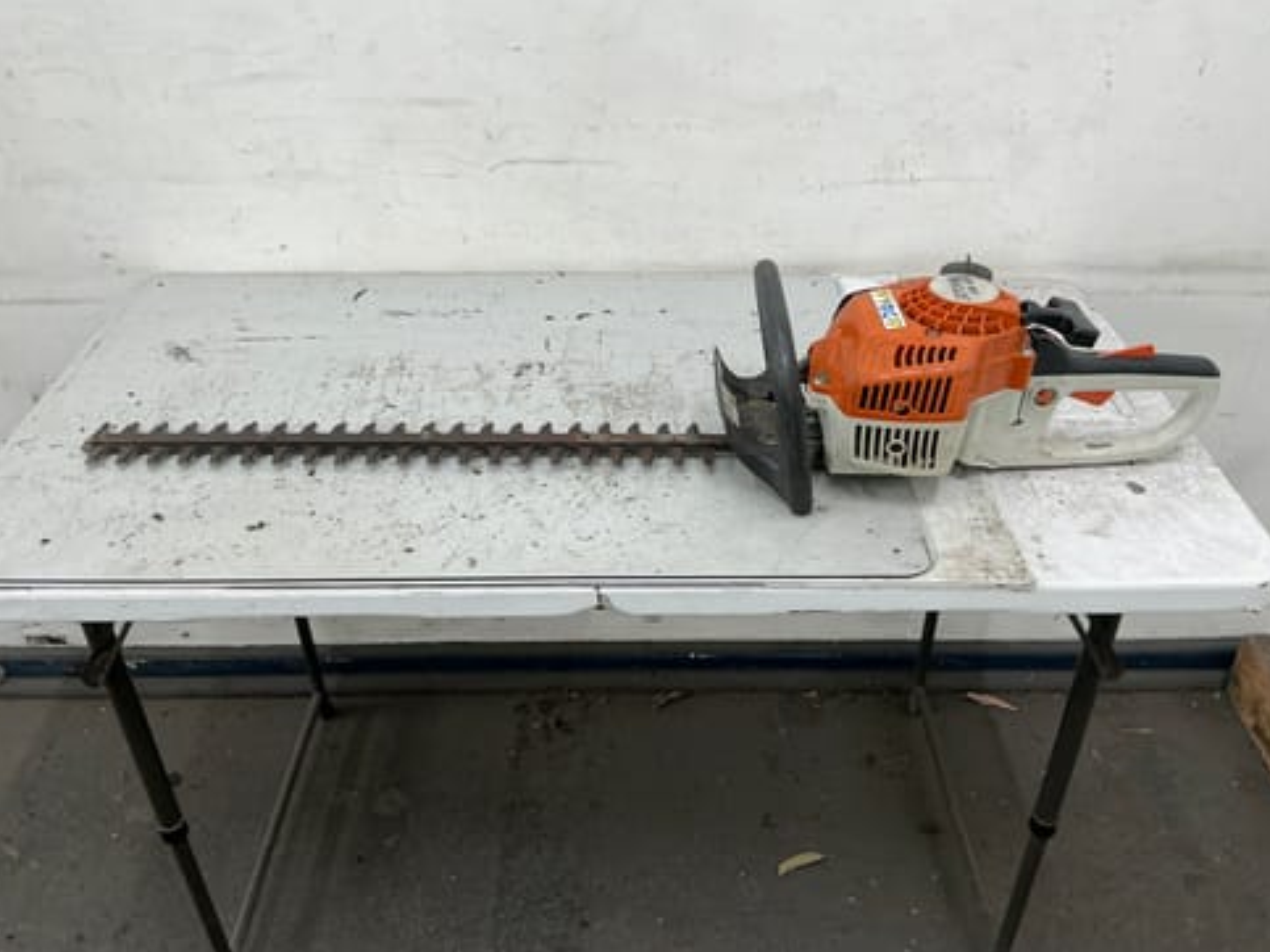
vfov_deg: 48.2
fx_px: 1064
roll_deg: -0.4
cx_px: 636
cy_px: 464
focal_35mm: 29
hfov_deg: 61.7
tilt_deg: -34.4
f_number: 1.8
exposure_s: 1/50
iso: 40
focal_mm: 3
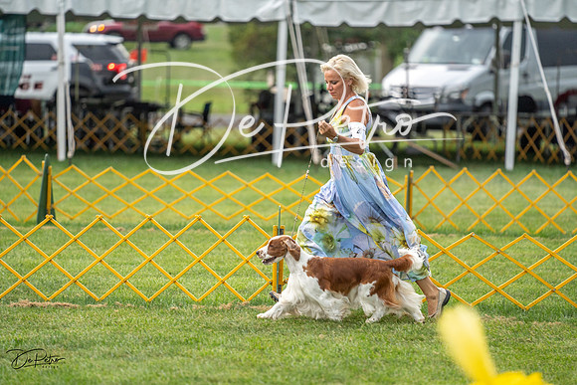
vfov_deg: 6.6
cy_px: 192
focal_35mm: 208
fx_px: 3338
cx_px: 288
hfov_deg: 9.9
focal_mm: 200
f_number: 2.8
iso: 640
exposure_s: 1/640
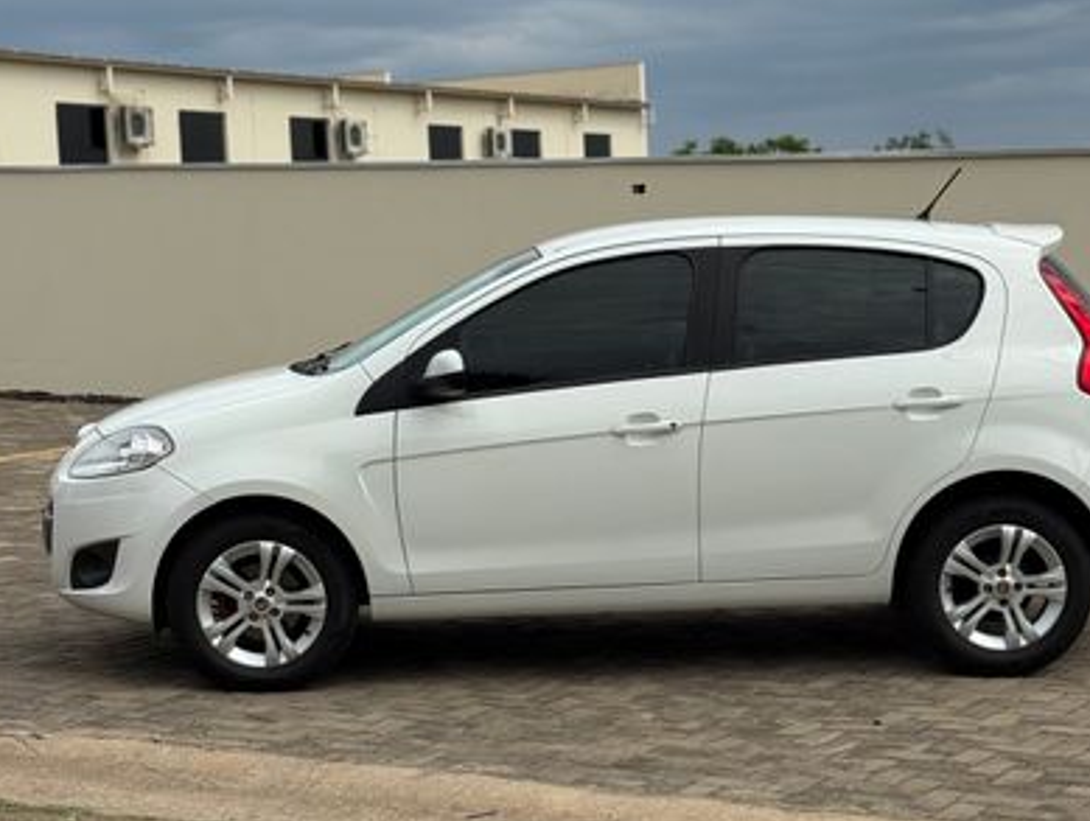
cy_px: 474
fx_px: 1829
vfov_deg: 25.3
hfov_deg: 33.1
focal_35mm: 58
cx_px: 628
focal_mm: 6.76
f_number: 1.78
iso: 64
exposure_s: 1/7143
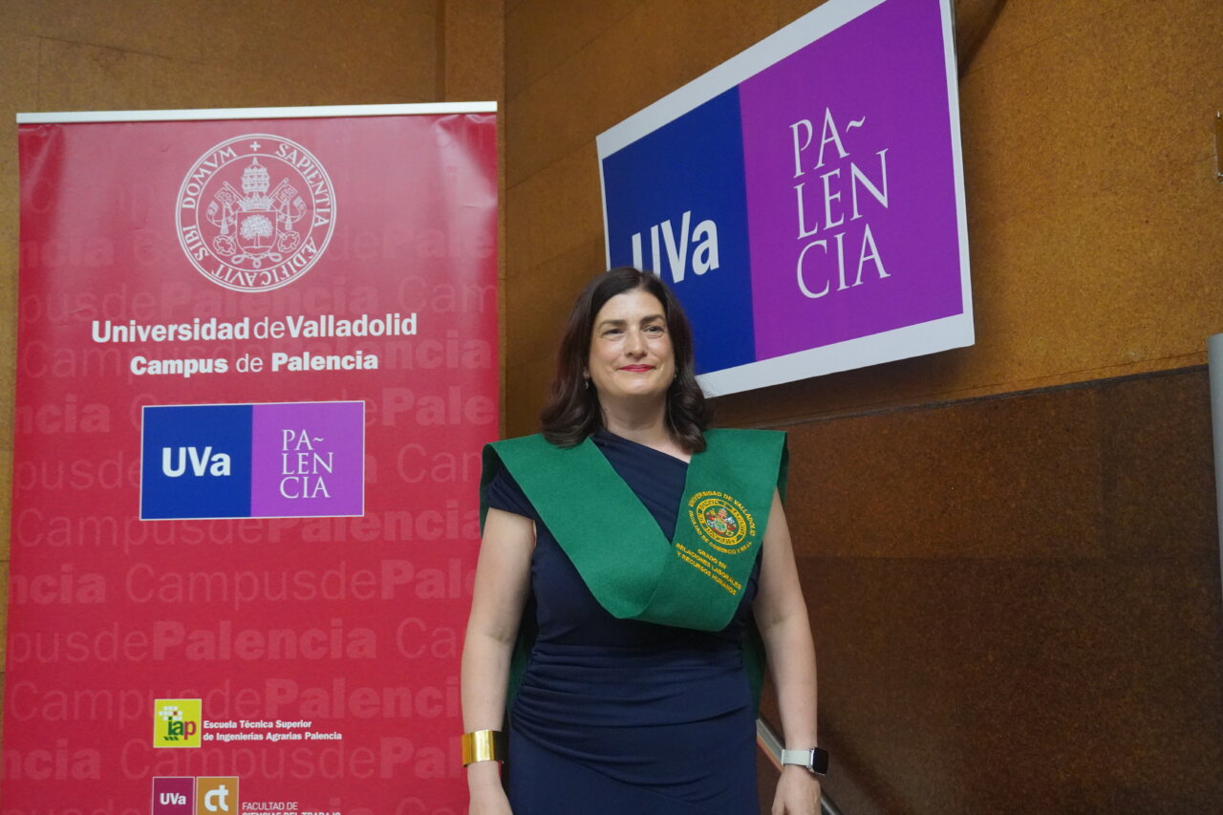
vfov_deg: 35.5
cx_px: 612
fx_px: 1274
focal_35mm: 38
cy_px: 408
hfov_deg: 51.3
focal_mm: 25
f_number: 4.5
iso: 4000
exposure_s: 1/160
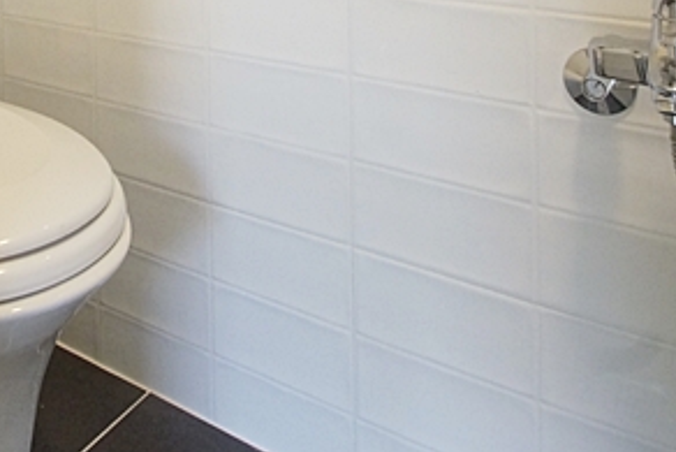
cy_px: -162
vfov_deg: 26.7
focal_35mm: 41
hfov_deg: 46.2
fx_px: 770
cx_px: 194
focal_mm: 10
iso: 1600
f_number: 9
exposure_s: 1/30
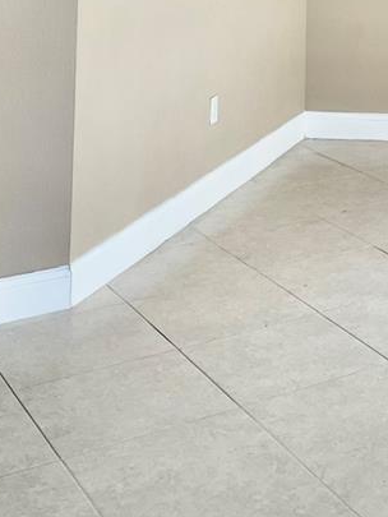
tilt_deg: +1.4
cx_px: 535
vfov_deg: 22.5
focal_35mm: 77
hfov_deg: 17.7
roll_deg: -0.8
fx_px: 1150
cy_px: -166
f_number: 1.6
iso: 64
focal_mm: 4.2
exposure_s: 1/121
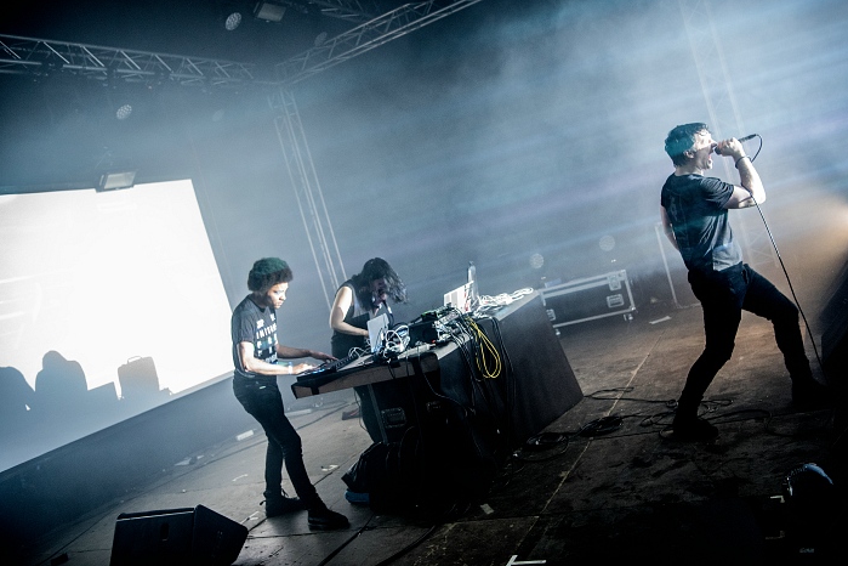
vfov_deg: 40.0
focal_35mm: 33
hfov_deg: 57.2
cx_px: 434
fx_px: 777
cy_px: 275
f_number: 2.8
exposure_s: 1/10
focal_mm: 32
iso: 4000
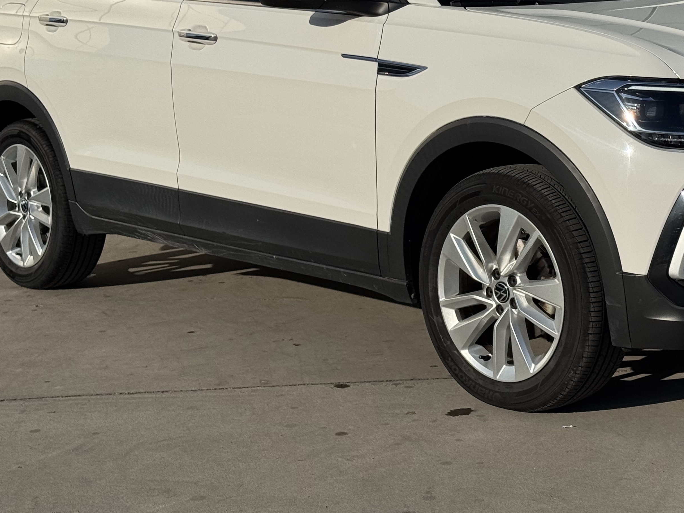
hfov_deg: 24.2
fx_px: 1581
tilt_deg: -5.2
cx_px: 496
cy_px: 127
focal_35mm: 80
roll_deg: +1.9
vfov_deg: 18.3
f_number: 1.78
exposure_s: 1/12500
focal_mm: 6.76
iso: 64
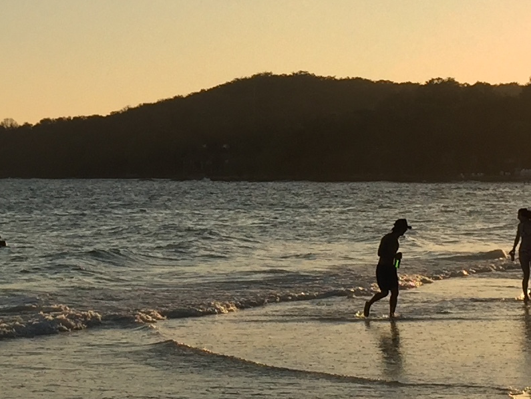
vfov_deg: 12.4
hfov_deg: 16.2
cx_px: 6
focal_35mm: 119
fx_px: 1826
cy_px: 86
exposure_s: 1/2639
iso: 32
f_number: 2.2
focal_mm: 4.15
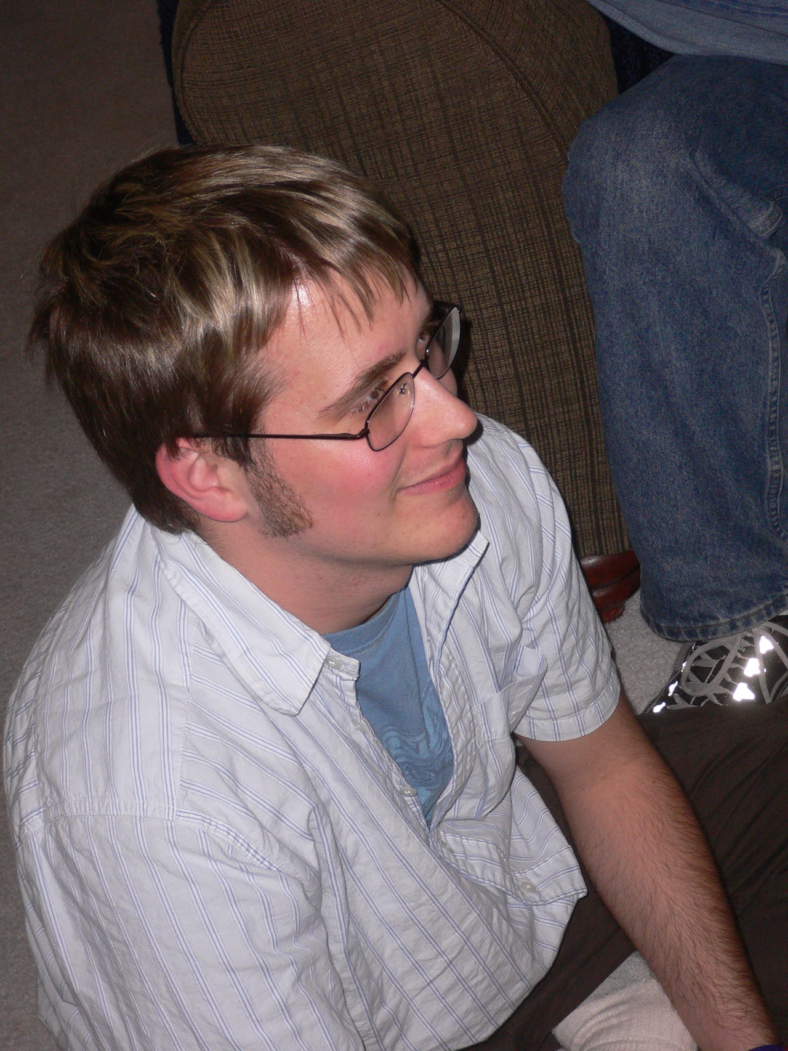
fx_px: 2245
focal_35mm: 74
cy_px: 526
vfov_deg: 26.3
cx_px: 394
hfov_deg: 19.9
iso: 200
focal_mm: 12.3
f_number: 4.2
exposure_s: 1/60
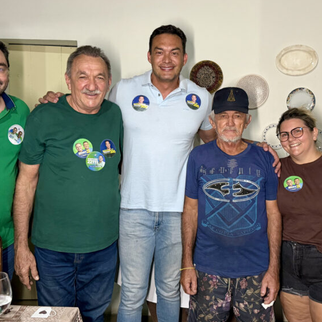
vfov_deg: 55.6
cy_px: 159
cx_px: 150
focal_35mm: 29
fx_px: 305
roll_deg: -1.0
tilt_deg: -4.1
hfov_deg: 55.6
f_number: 1.78
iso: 500
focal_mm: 6.76
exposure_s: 1/60
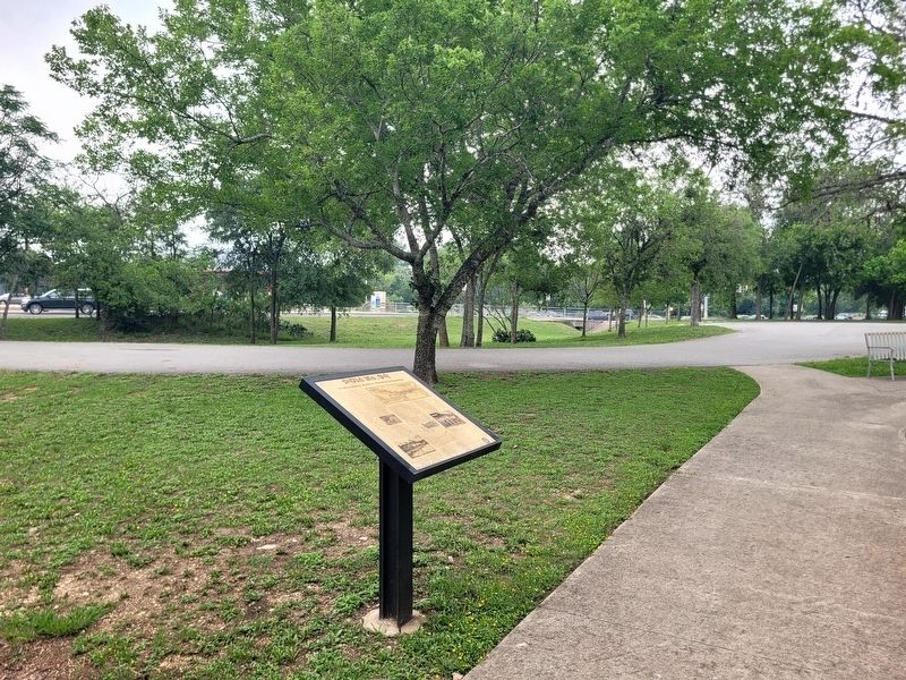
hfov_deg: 67.3
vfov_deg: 53.1
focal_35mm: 26
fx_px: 680
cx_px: 453
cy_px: 340
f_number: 1.8
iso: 40
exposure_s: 1/474
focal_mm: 5.4
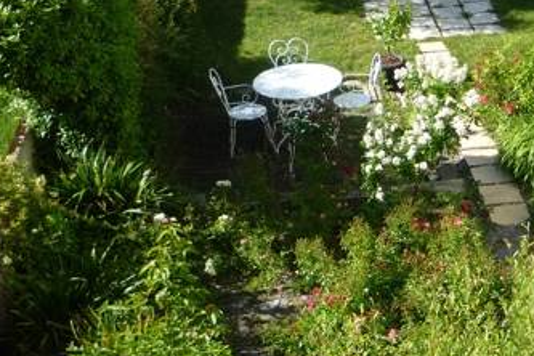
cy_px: 289
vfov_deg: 18.0
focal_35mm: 75
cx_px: 564
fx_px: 1112
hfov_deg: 25.3
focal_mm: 5.2
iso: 100
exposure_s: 1/400
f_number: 4
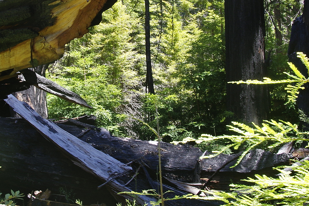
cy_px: 64
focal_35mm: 167
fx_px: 1433
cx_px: 48
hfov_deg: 12.2
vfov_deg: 8.2
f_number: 8
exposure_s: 1/30
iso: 200
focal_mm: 45
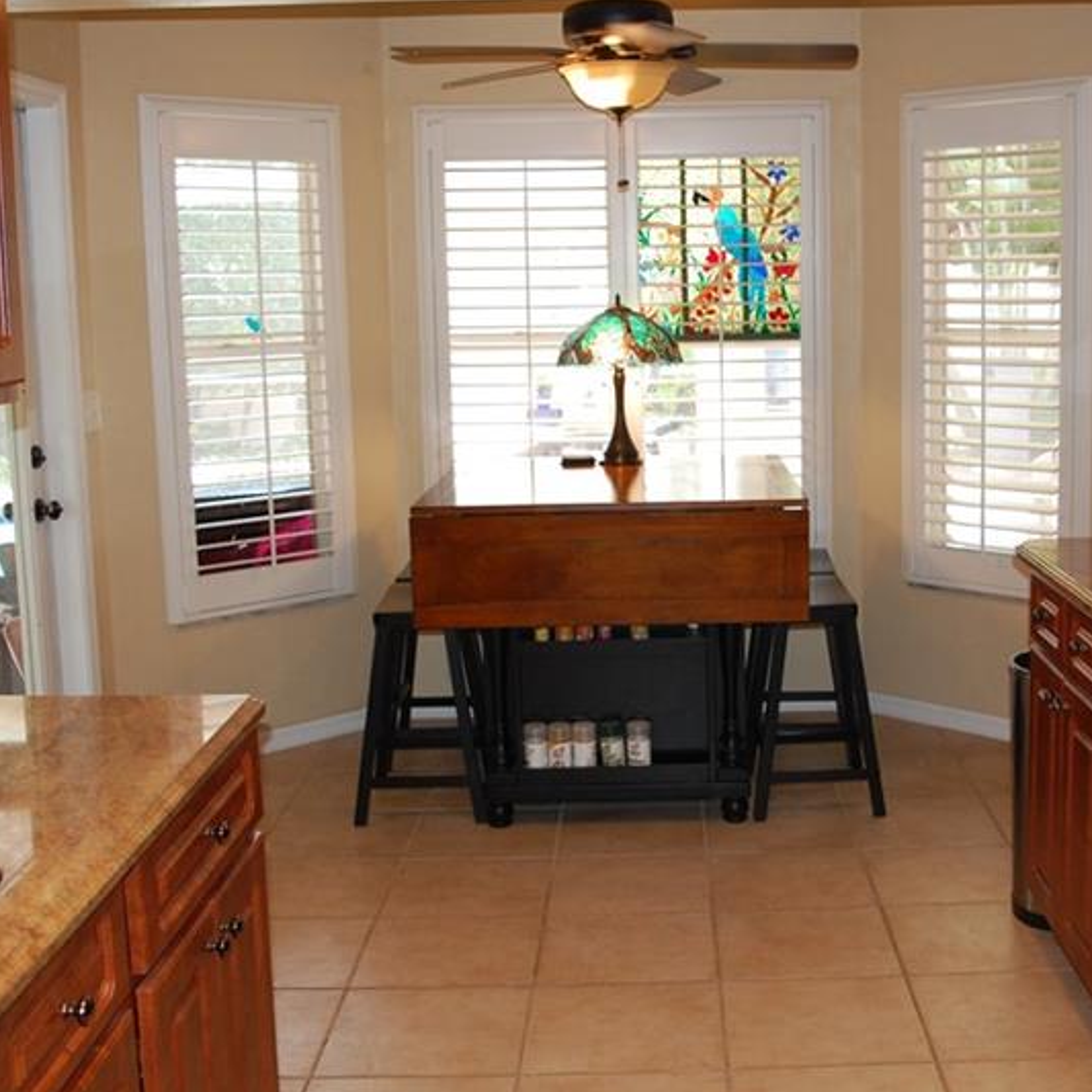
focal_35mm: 44
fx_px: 1570
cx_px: 670
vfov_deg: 38.3
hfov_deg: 38.1
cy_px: 496
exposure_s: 1/80
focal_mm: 18
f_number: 3.5
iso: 400
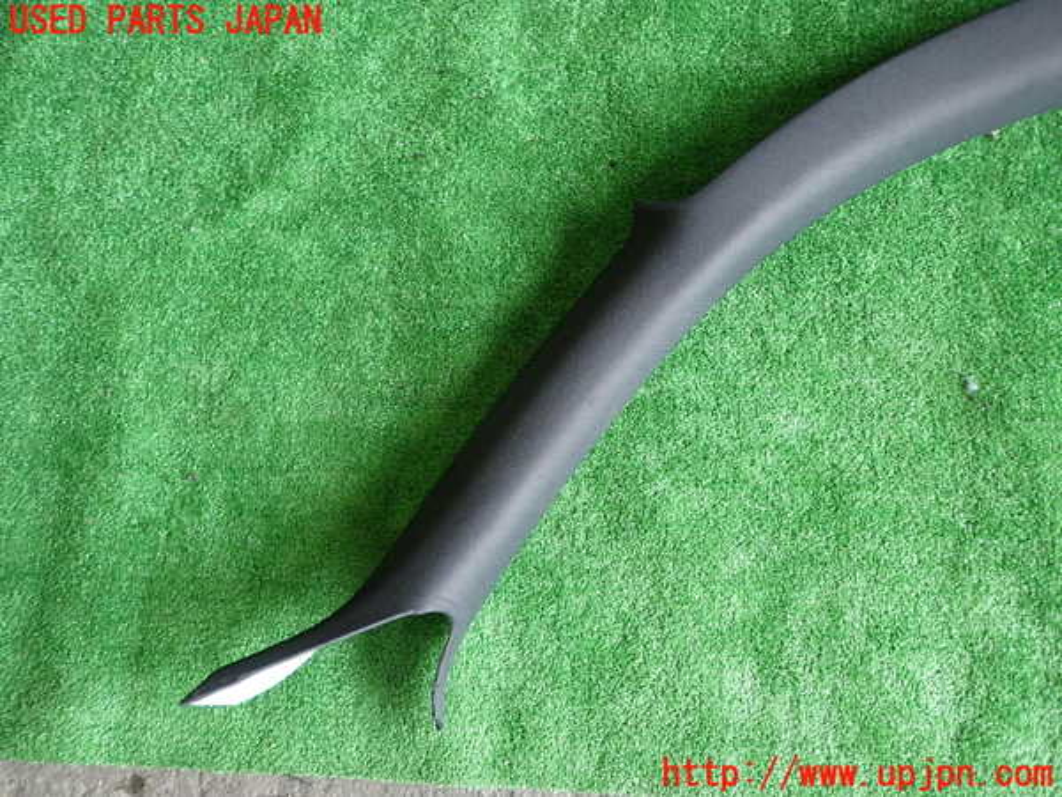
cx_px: 531
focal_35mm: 25
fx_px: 767
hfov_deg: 69.4
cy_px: 398
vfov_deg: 54.9
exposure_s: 1/40
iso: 200
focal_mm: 4.5
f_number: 2
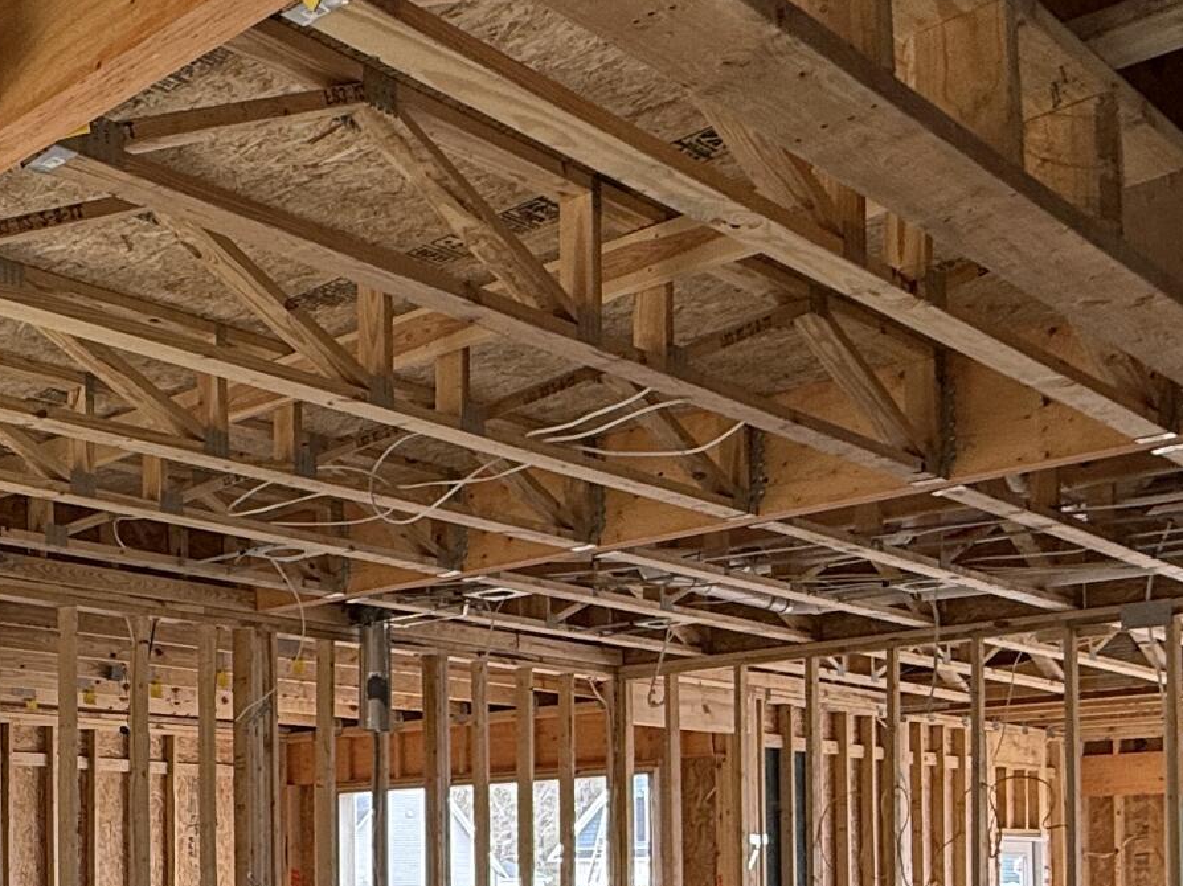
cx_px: 82
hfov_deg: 37.4
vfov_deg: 29.2
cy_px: 849
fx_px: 1606
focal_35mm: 47
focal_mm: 2.22
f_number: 2.2
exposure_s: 1/99
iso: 50
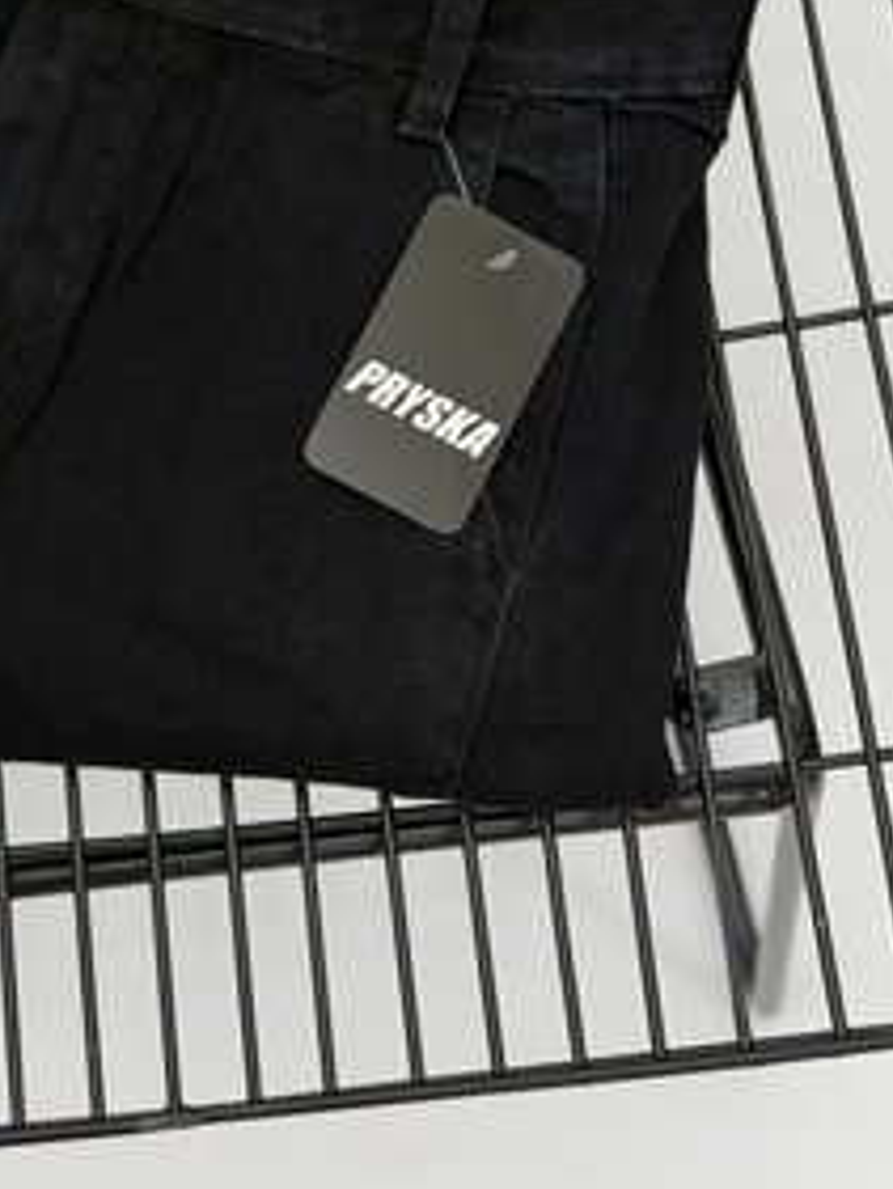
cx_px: 123
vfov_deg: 21.2
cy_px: 193
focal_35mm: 91
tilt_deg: -74.7
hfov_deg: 16.1
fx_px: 3128
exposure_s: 1/50
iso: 64
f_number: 1.78
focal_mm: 6.76
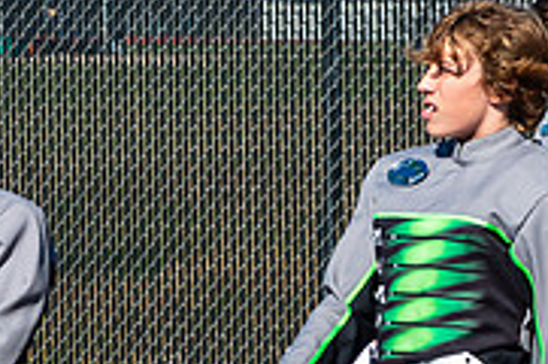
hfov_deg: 7.0
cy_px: 319
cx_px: 18
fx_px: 4452
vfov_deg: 4.7
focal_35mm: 293
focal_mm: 70
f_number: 7.1
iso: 320
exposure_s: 1/1250
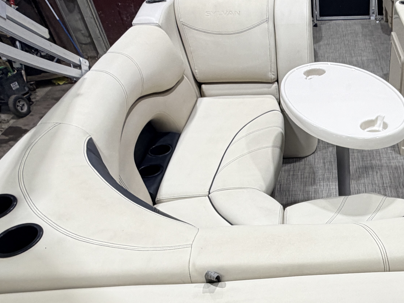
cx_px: 350
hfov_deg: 47.1
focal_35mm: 36
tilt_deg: -46.0
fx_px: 420
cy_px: 255
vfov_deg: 37.8
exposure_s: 1/120
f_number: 2.2
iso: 100
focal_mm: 2.22
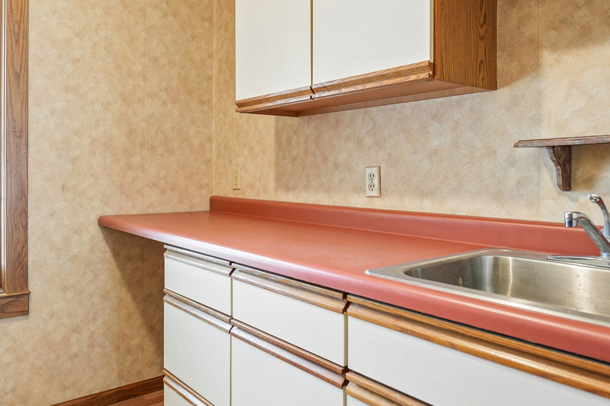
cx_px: 267
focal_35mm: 28
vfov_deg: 46.3
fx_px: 474
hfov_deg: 65.3
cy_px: 188
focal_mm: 16
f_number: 4
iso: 400
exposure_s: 1/15
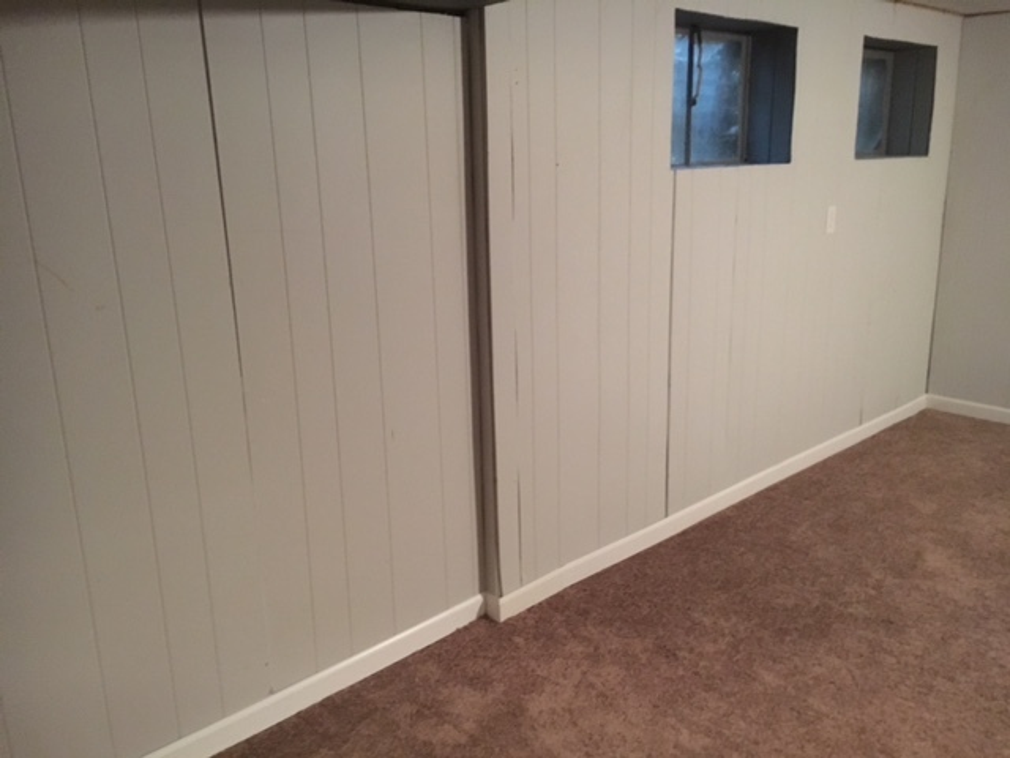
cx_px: 505
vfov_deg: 48.2
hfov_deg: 61.7
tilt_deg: -15.6
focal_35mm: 29
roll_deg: +1.4
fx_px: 846
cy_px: 379
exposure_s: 1/15
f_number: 2.2
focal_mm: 4.15
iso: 500
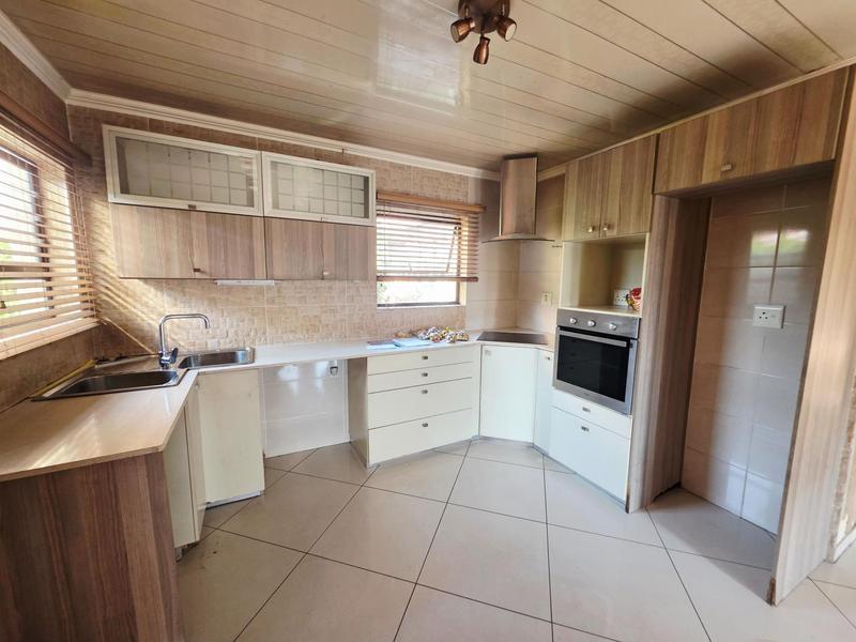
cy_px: 321
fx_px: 321
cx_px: 428
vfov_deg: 89.9
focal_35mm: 13
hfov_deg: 106.2
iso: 160
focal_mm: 2.2
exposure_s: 1/60.2
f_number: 1.9
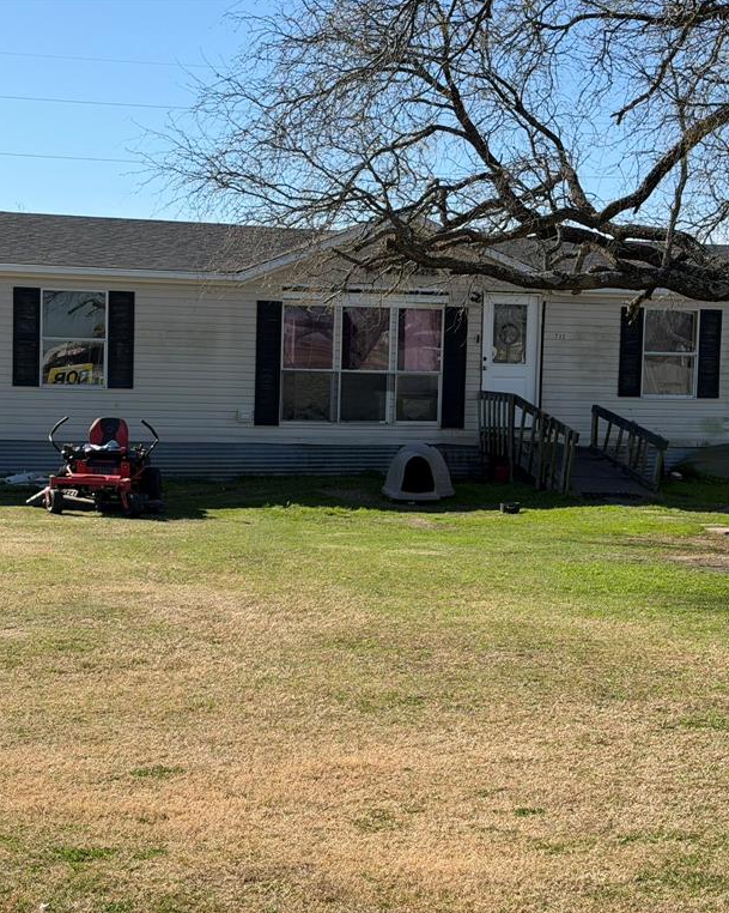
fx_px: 1700
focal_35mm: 63
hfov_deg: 24.2
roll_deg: -1.2
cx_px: 322
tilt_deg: -3.2
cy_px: 456
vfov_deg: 30.0
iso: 64
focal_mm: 6.76
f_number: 1.78
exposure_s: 1/3534
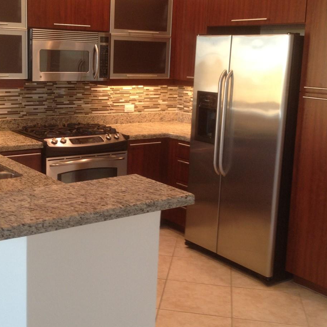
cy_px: 145
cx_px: 126
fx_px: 577
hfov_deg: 31.5
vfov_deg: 31.6
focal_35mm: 54
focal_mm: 4.28
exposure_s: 1/20
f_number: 2.4
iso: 100
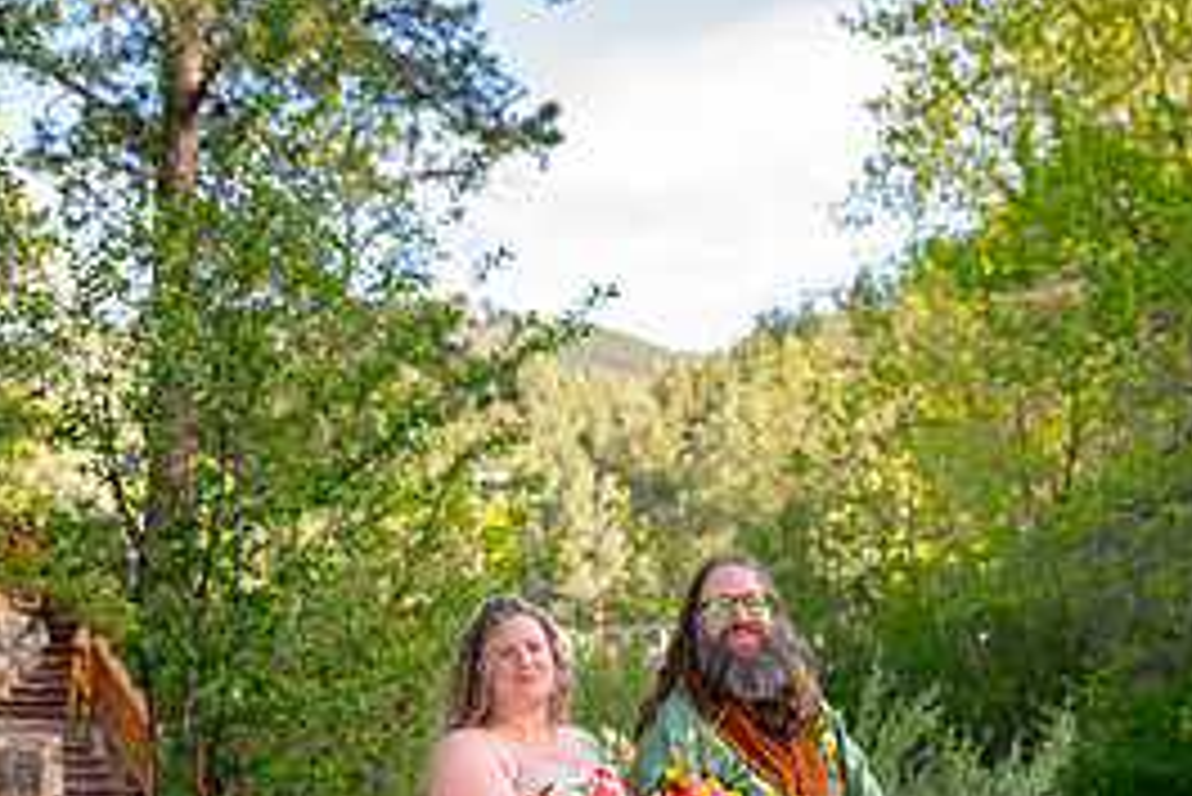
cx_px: 635
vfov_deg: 18.5
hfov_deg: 28.1
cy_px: 797
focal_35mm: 72
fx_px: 2385
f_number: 2.8
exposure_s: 1/200
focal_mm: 31
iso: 160
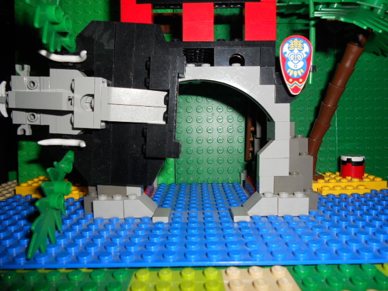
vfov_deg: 51.4
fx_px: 303
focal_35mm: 27
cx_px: 194
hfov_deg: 65.3
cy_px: 146
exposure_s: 1/25
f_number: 8
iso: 80
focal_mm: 4.9
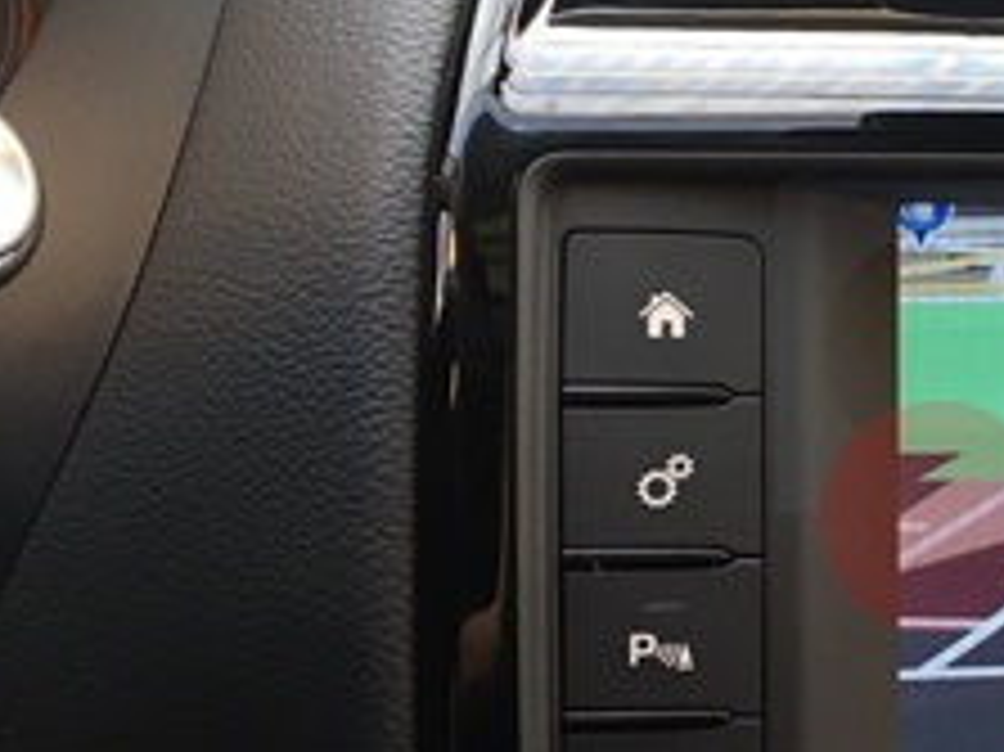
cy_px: 414
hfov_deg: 22.2
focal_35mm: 78
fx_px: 2261
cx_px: 1337
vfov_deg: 18.9
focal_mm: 4.15
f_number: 2.2
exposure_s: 1/33
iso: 25
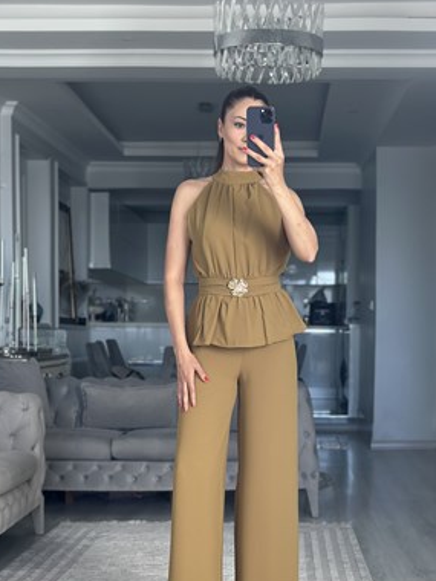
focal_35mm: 64
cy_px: 353
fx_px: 1075
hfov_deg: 22.9
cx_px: 226
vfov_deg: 30.2
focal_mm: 6.86
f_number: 1.78
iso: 100
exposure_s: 1/130
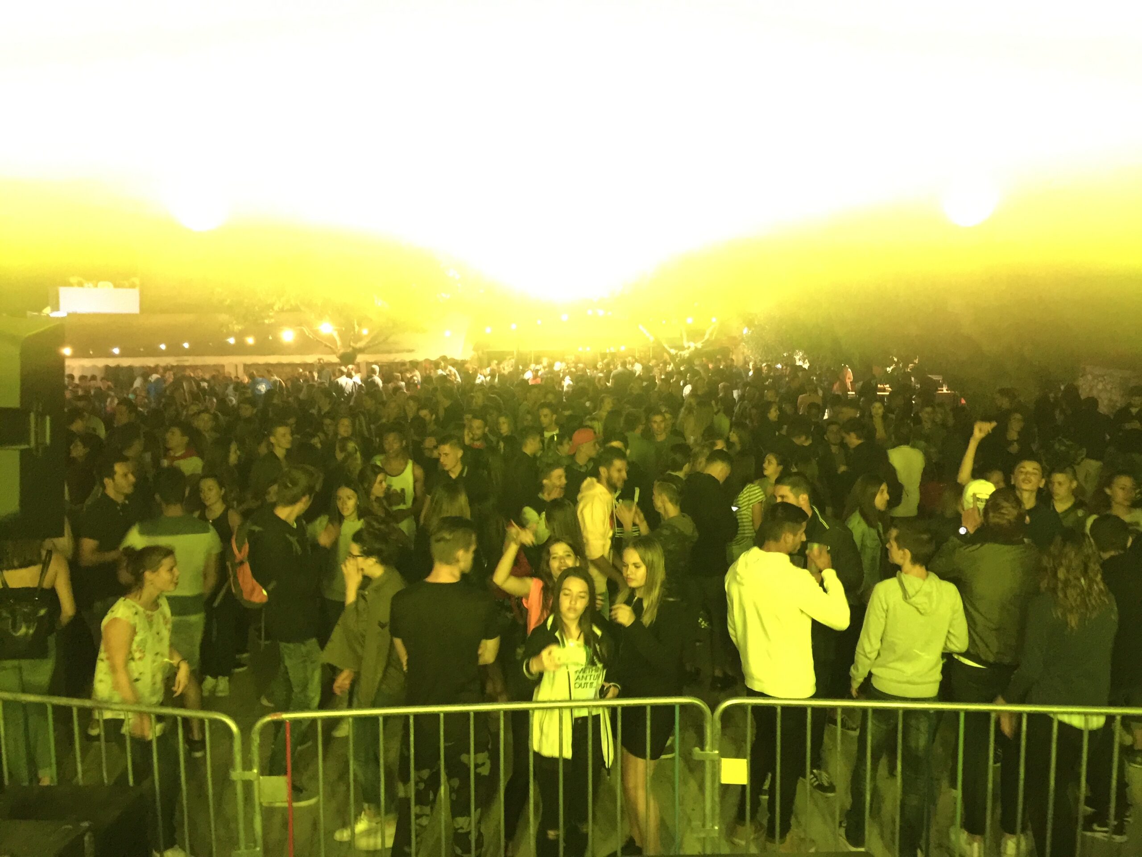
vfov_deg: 48.2
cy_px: 428
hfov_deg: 61.7
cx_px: 571
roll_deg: -0.8
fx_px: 957
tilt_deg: -2.8
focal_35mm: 29
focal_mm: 4.15
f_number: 2.2
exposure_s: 1/4
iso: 125
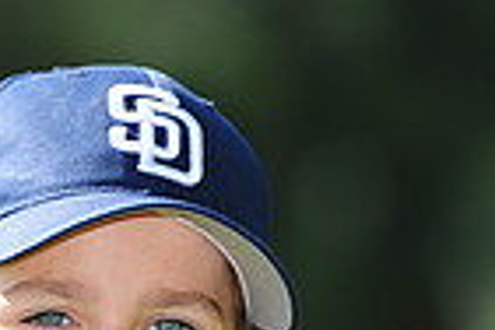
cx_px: 7
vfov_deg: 1.7
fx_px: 11315
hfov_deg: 2.5
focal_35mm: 823
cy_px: 435
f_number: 4.5
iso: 200
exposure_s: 1/500
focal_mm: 200
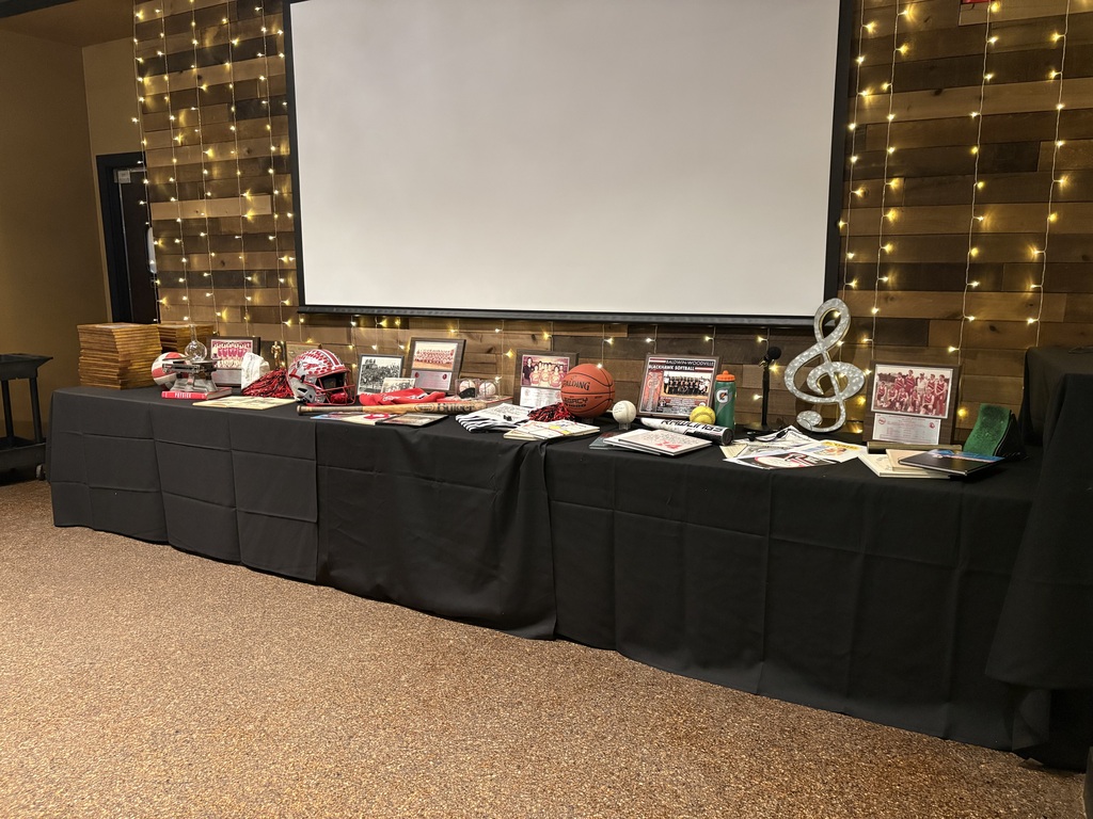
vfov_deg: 53.1
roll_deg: +1.4
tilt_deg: -9.6
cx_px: 546
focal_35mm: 26
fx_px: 821
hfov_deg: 67.3
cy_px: 410
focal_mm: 5.96
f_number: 1.6
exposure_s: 1/40
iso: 500
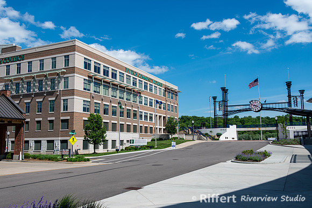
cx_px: 156
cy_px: 104
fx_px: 300
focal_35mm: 35
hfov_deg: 55.0
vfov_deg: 38.3
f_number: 9
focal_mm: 34
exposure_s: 1/320
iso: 100
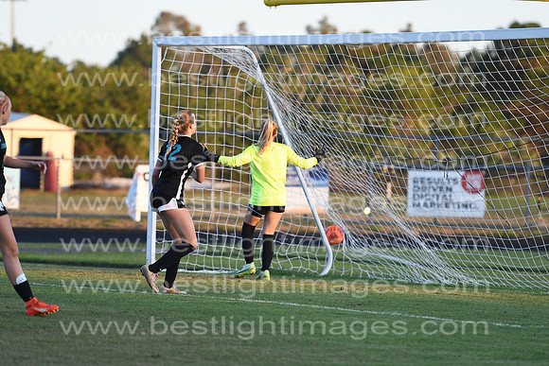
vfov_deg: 5.1
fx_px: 4118
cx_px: 274
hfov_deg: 7.6
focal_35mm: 270
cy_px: 183
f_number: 2.8
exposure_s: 1/800
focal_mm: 180
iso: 320
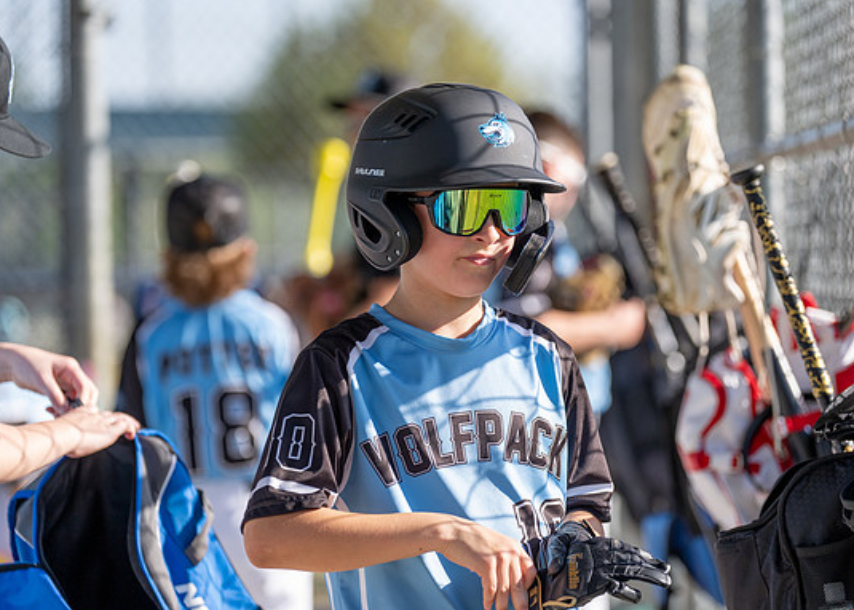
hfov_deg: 12.9
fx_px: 3783
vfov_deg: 9.2
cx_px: 441
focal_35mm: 156
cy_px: 324
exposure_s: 1/2500
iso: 320
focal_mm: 137
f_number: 2.8
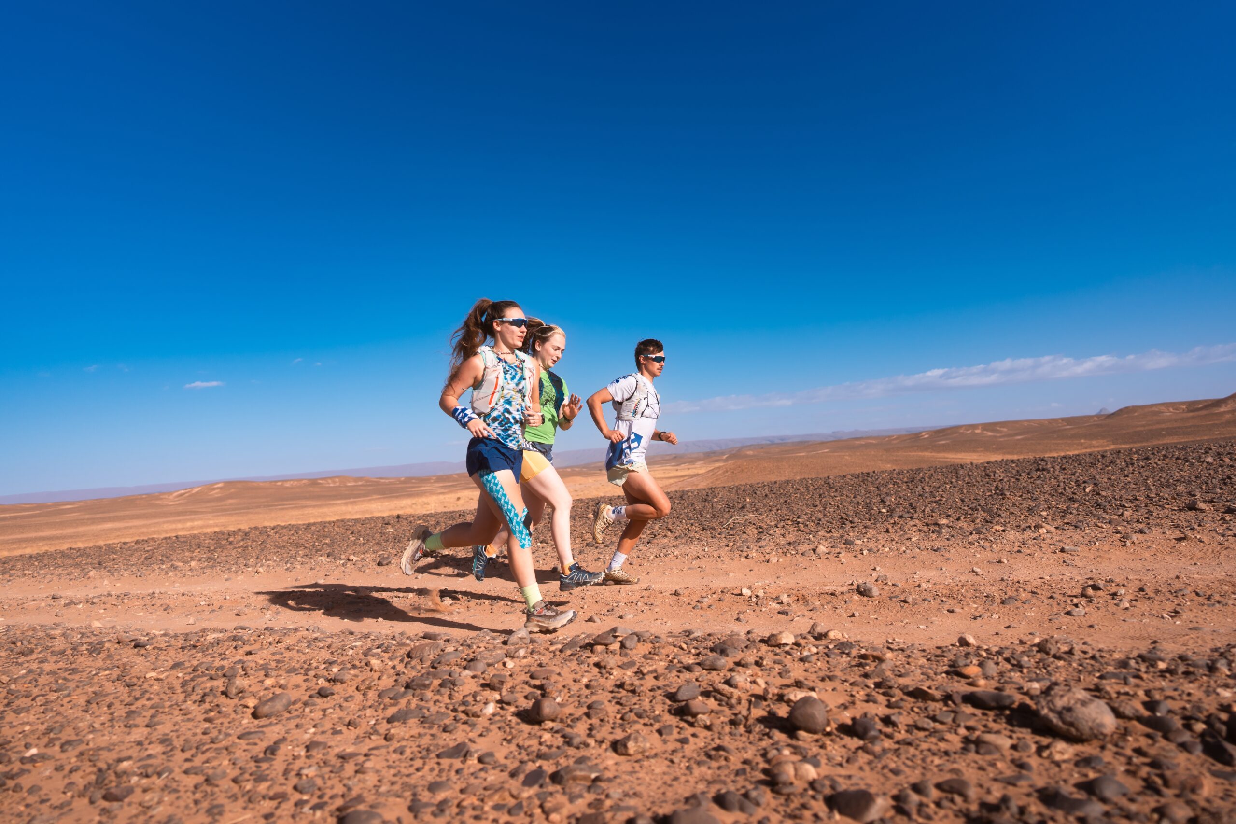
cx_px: 618
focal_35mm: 24
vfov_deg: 53.1
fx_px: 824
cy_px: 412
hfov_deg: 73.7
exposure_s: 1/8000
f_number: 2
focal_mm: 24
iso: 100
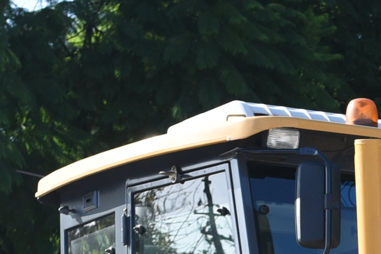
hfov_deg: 9.0
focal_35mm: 223
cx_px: 566
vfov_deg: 5.9
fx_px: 2360
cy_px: 628
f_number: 5.6
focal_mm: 35
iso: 200
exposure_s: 1/400
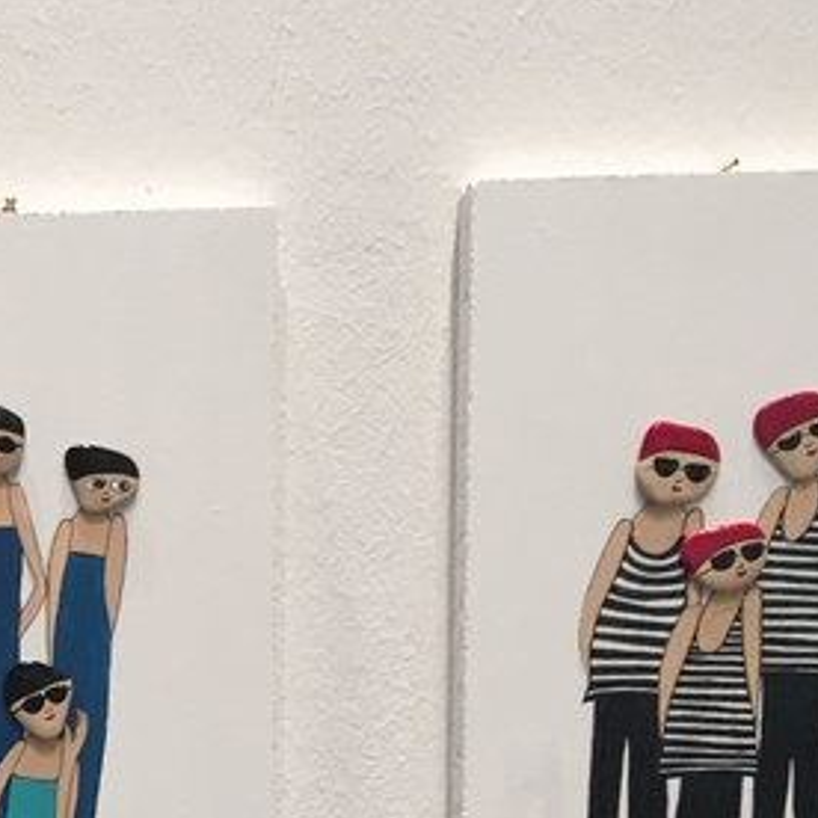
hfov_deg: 16.9
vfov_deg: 17.3
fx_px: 2540
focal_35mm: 95
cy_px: 1031
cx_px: -350
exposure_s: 1/33
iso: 25
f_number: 2.2
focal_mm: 4.15
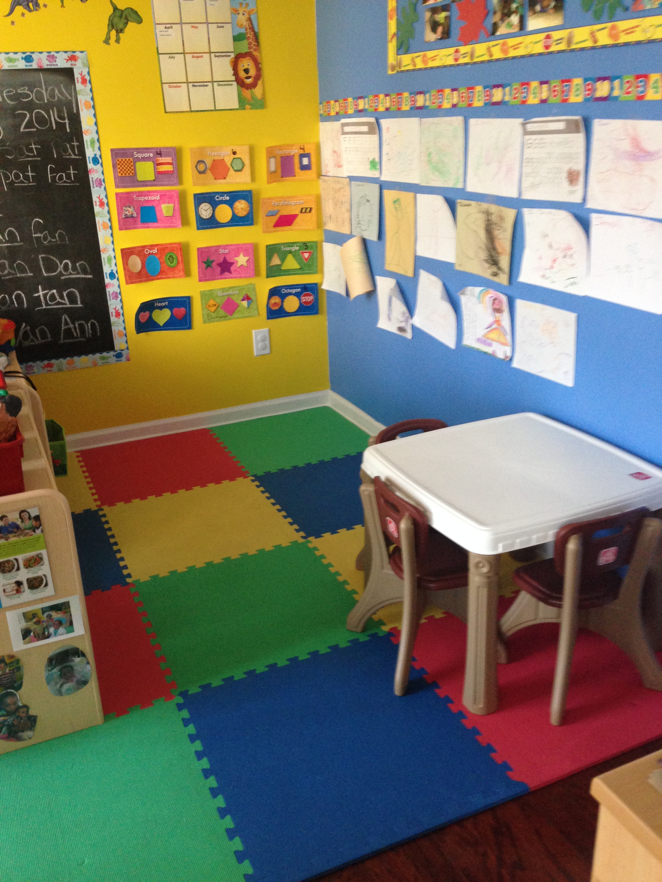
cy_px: 441
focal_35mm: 33
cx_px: 331
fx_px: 841
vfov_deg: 55.4
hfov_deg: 42.9
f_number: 2.4
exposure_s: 1/20
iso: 200
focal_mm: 4.12
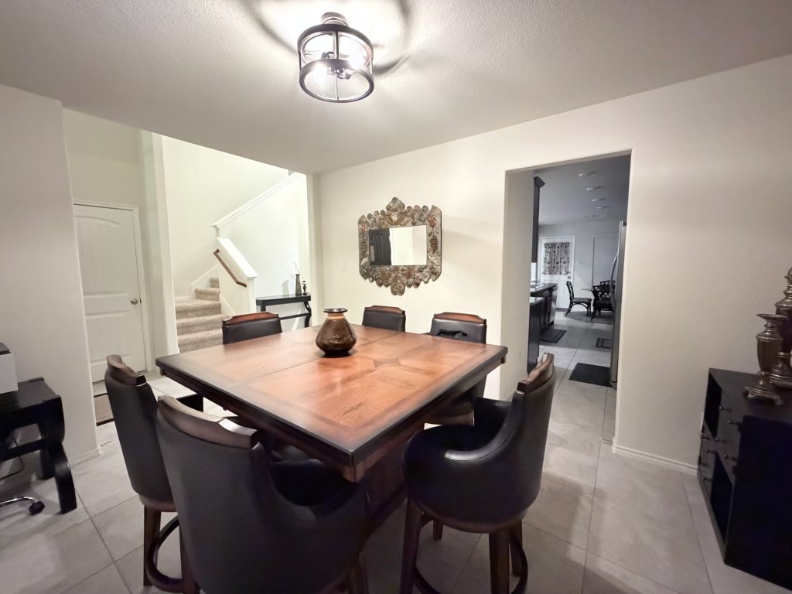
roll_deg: +0.9
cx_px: 396
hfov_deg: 102.1
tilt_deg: -6.2
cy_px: 297
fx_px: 320
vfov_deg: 85.7
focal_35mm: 14
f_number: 2.2
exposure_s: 1/30
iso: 2000
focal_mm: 2.22
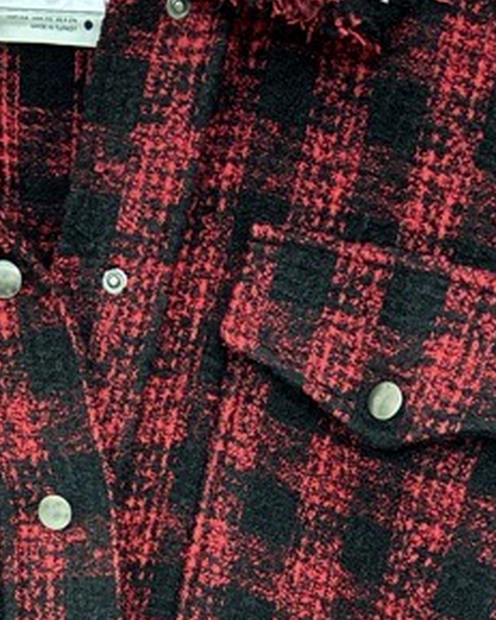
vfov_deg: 22.4
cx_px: 82
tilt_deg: -14.3
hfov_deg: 18.7
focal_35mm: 81
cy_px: 659
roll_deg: -0.8
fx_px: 1487
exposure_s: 1/13
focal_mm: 6.76
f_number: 1.78
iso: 1000
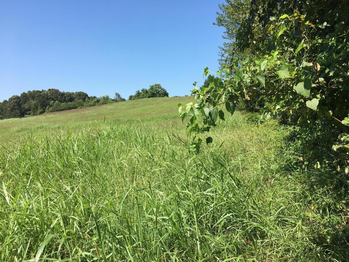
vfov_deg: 48.2
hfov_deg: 61.7
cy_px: 131
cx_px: 174
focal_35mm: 29
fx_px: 292
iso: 25
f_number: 2.2
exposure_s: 1/1241
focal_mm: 4.15
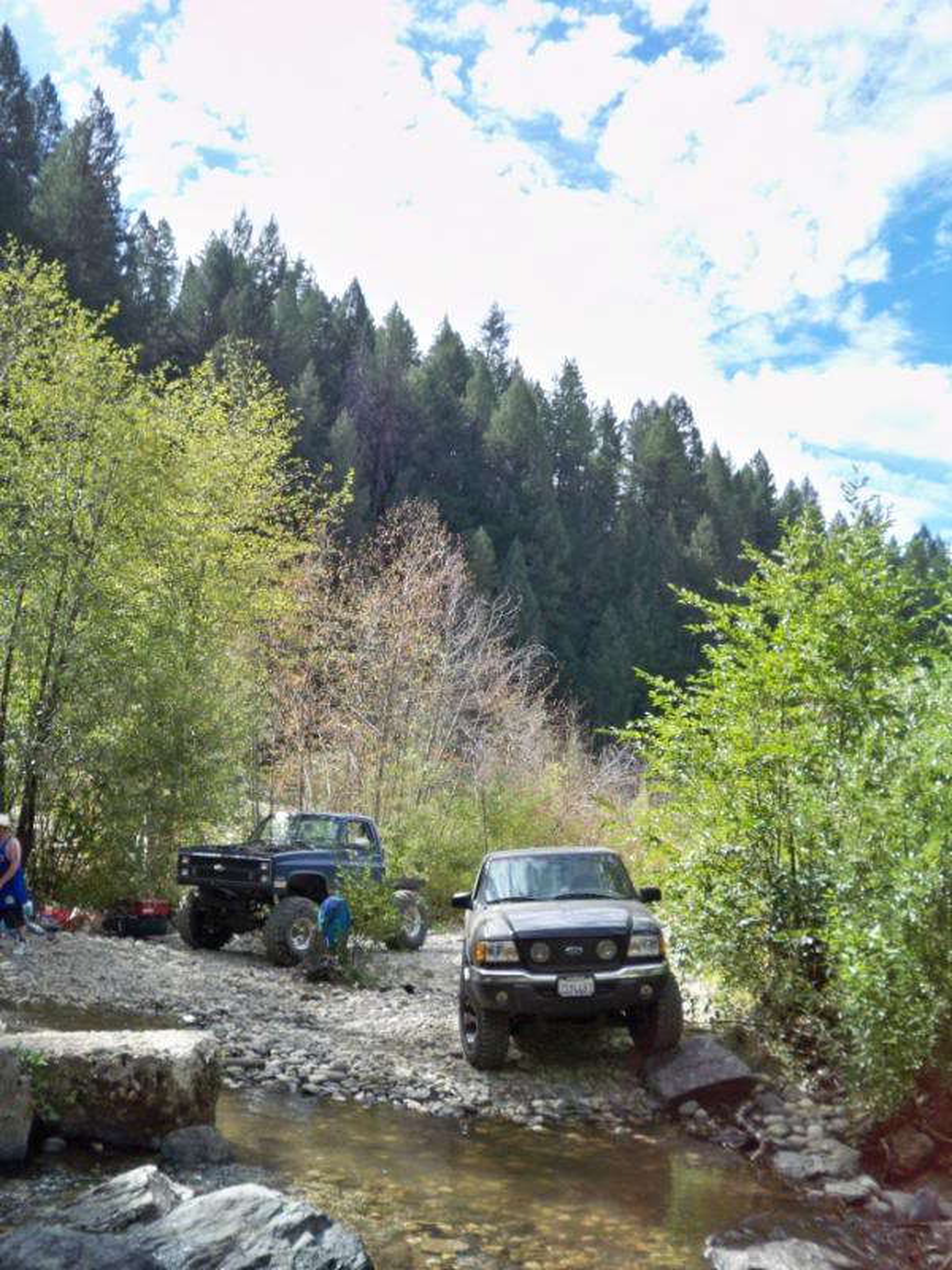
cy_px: 635
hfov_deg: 40.7
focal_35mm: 35
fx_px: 1283
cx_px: 476
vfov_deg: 52.6
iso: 64
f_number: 3.1
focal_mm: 6.3
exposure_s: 1/400
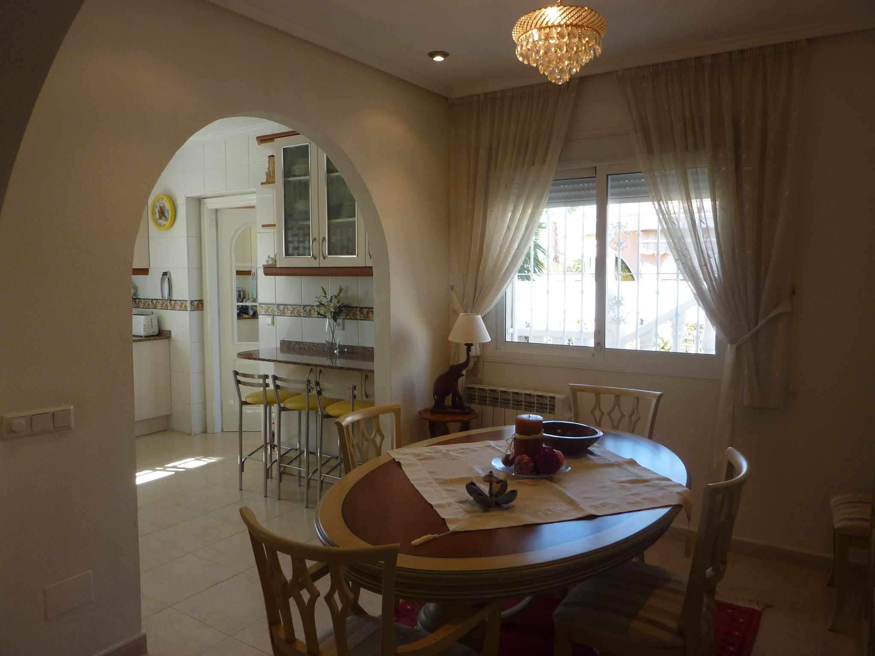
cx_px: 438
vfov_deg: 54.9
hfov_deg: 69.4
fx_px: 632
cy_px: 328
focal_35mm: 25
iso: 80
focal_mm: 4.1
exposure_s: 1/60
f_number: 3.3
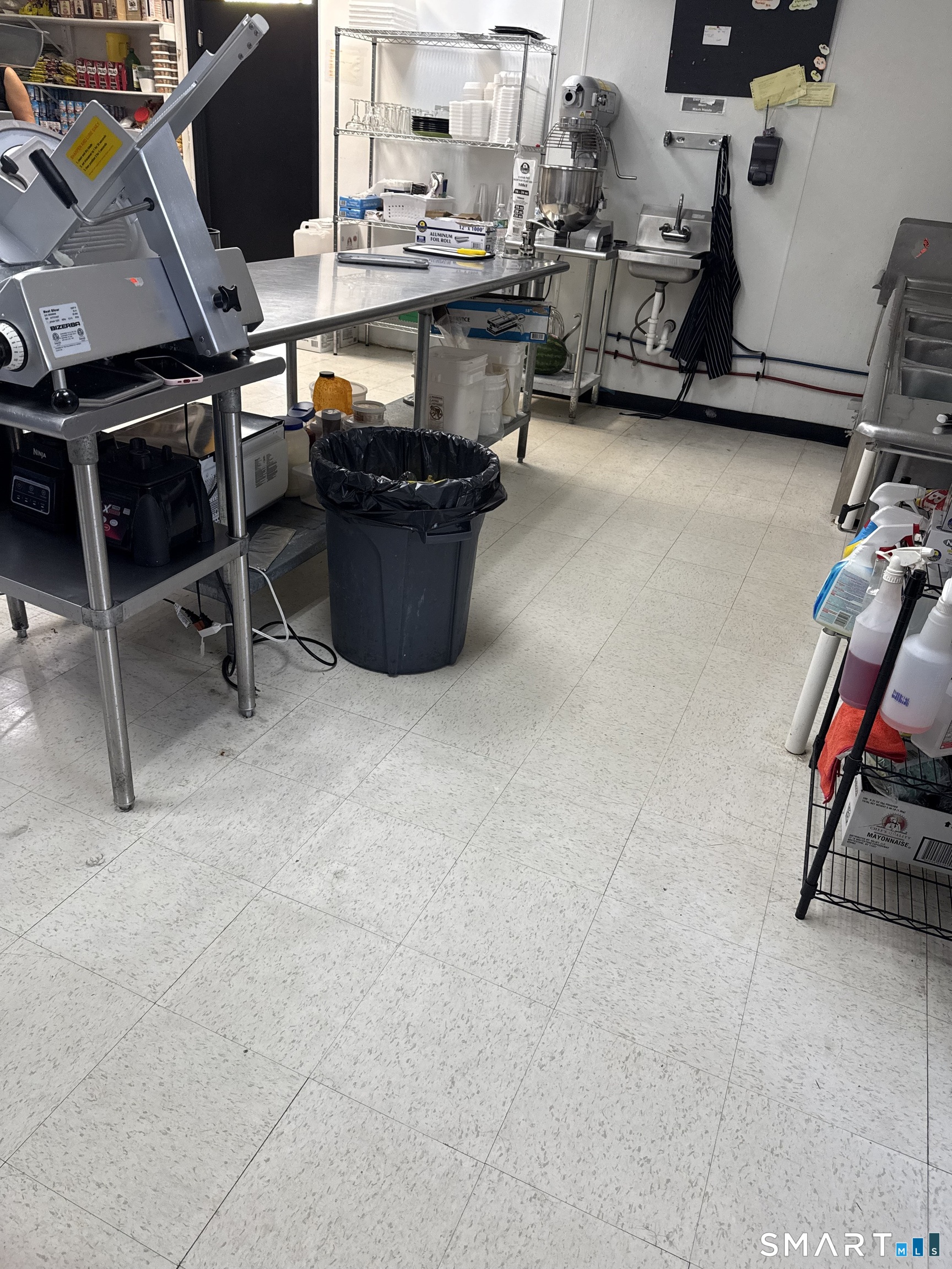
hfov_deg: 56.8
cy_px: 634
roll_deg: -6.3
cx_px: 476
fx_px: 880
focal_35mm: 24
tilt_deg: -27.6
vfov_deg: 71.6
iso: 125
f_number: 1.78
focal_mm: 6.76
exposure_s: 1/120
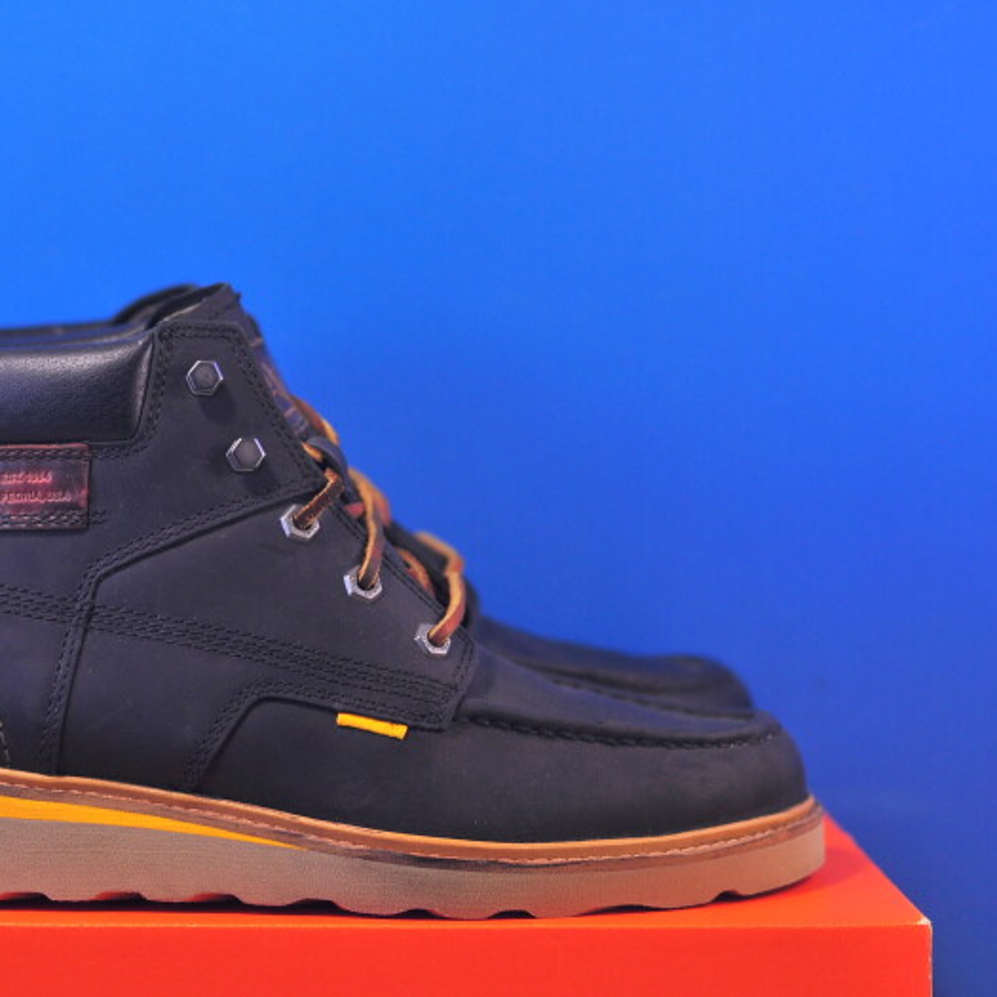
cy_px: 497
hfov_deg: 17.9
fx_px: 3161
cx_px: 302
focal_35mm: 97
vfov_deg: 17.9
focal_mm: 50
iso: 250
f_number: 2.5
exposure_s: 1/320
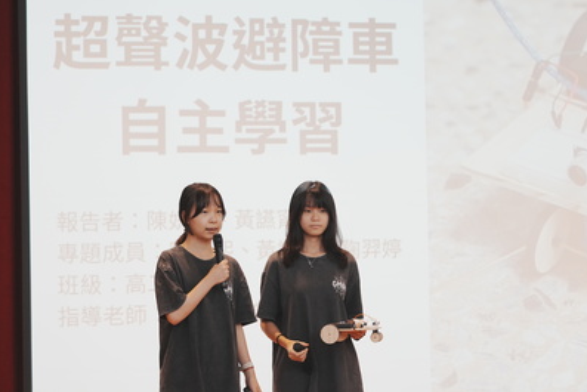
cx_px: 294
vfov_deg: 11.5
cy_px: 196
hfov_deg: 17.2
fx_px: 1941
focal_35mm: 119
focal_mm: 118
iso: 3200
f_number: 4
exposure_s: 1/250
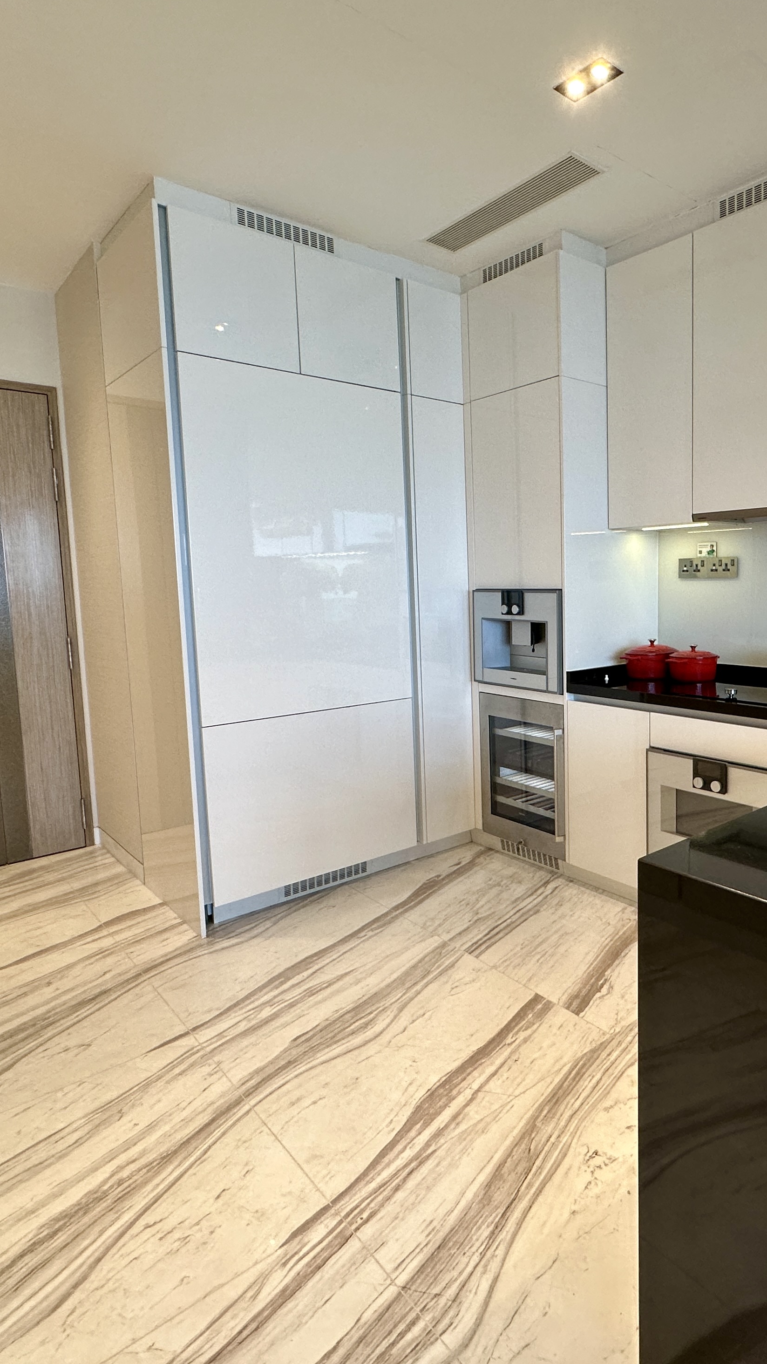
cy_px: 661
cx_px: 543
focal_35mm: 21
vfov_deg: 83.8
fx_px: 759
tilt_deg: -5.6
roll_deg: +0.4
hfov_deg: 52.0
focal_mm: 2.22
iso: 160
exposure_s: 1/100
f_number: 2.2
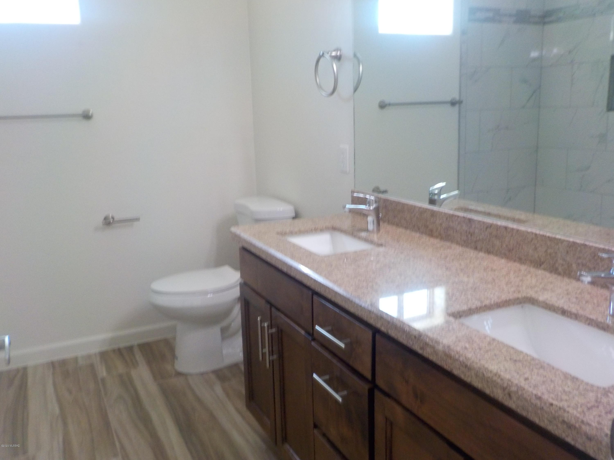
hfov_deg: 60.0
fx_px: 532
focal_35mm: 30
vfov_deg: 46.8
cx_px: 307
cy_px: 230
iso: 280
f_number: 3.3
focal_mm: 4.1
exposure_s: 1/30
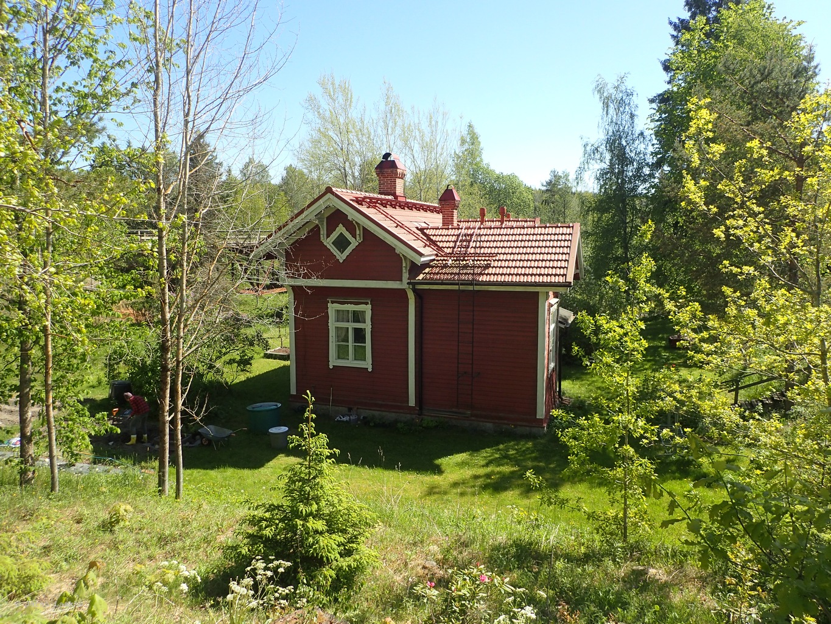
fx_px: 600
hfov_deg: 69.4
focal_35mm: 25
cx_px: 416
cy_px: 312
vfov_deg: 54.9
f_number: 2.8
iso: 100
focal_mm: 4.5
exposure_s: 1/640
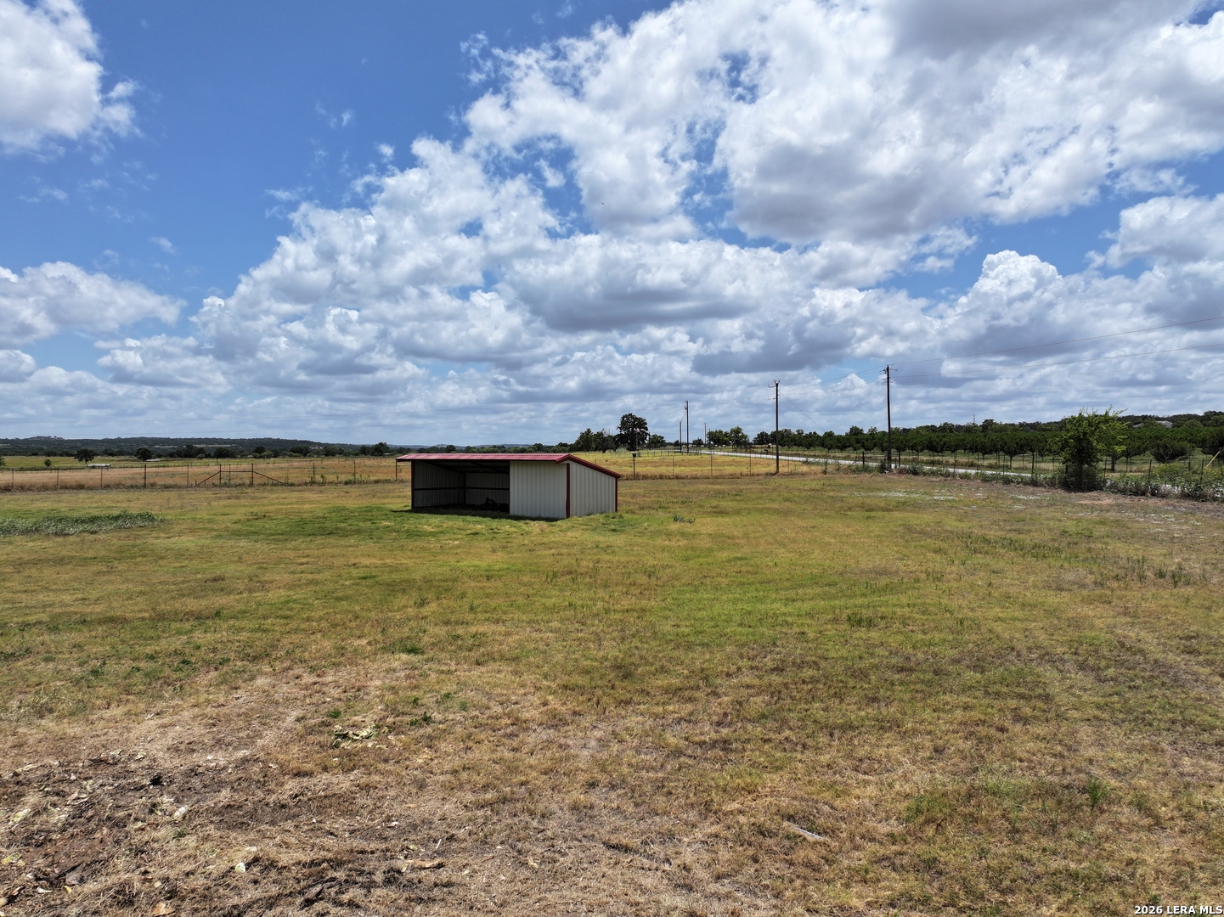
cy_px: 458
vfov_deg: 56.8
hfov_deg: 71.6
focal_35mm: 24
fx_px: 848
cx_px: 612
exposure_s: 1/3200
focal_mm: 12.29
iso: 100
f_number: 2.8
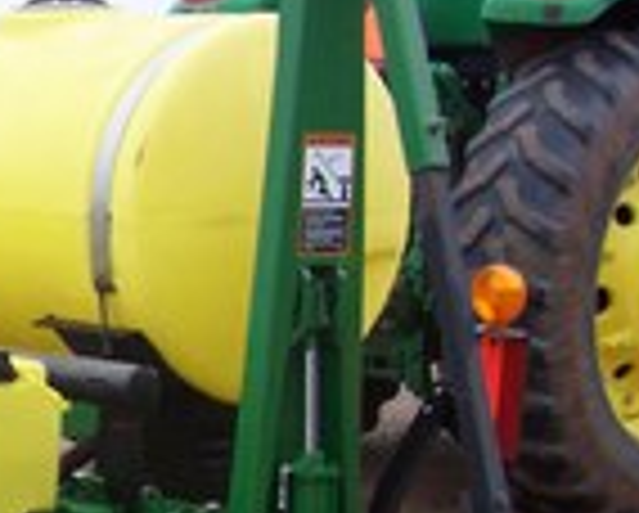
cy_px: 472
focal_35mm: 127
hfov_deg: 13.8
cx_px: -428
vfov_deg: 12.1
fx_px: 2405
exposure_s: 1/575
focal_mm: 5.6
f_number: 2.7
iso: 80
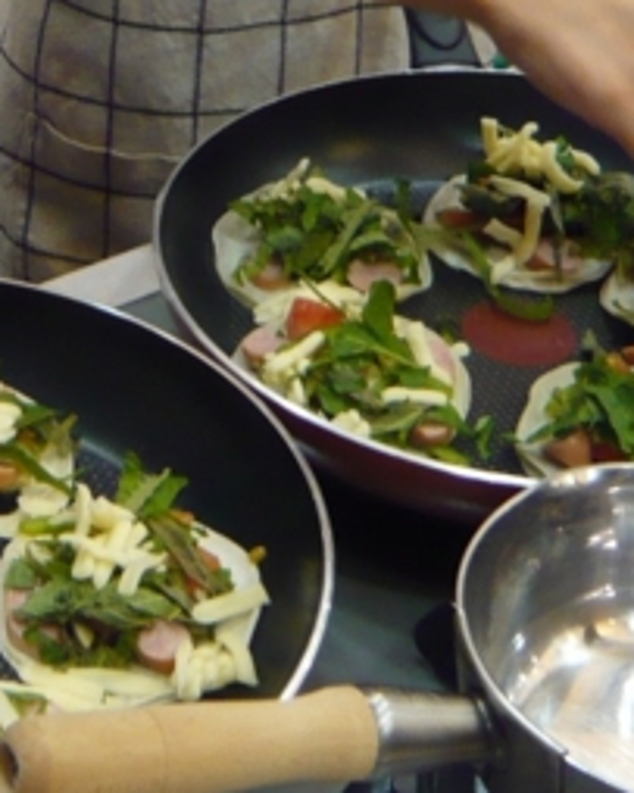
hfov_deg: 17.6
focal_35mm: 86
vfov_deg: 21.6
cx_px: 56
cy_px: 37
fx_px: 2018
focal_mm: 4.6
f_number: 2.8
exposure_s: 1/30
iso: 200
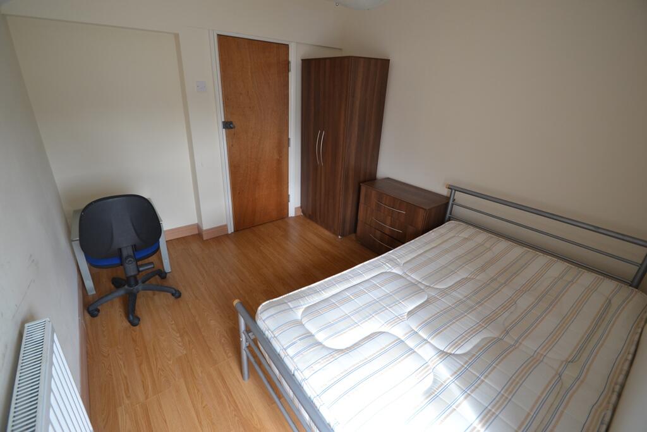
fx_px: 270
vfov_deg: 77.3
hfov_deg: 100.4
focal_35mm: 15
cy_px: 216
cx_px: 324
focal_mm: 10
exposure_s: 1/60
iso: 400
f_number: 4
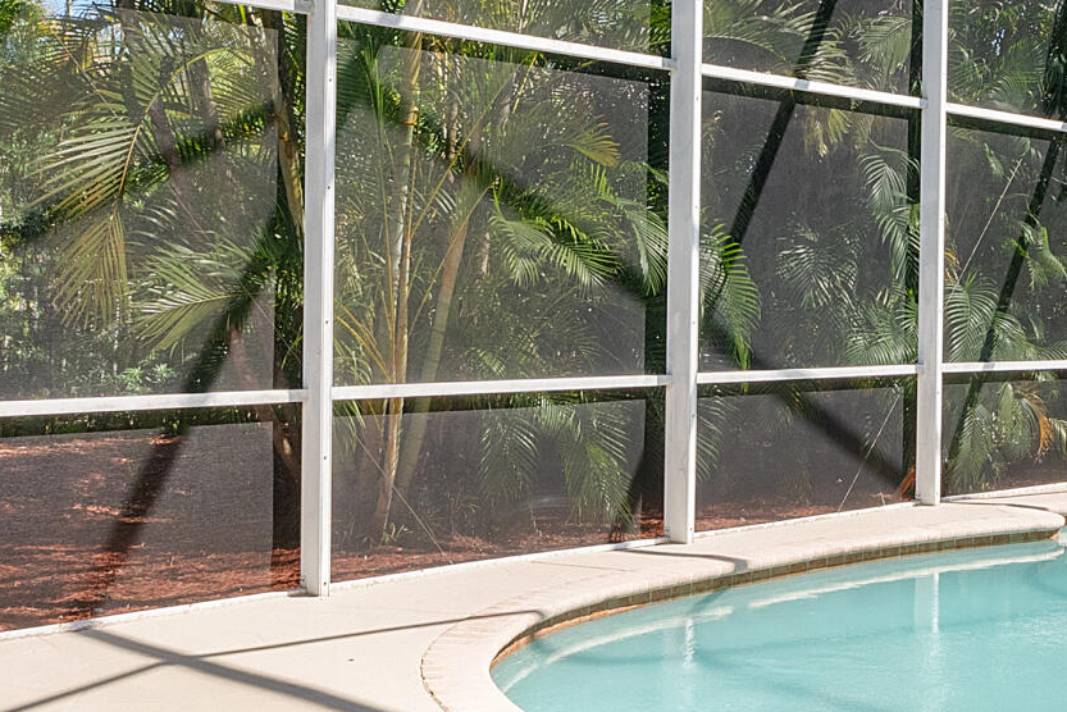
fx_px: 1601
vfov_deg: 25.0
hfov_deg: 36.4
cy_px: 297
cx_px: 739
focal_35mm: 54
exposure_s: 1/640
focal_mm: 10
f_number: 9
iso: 500
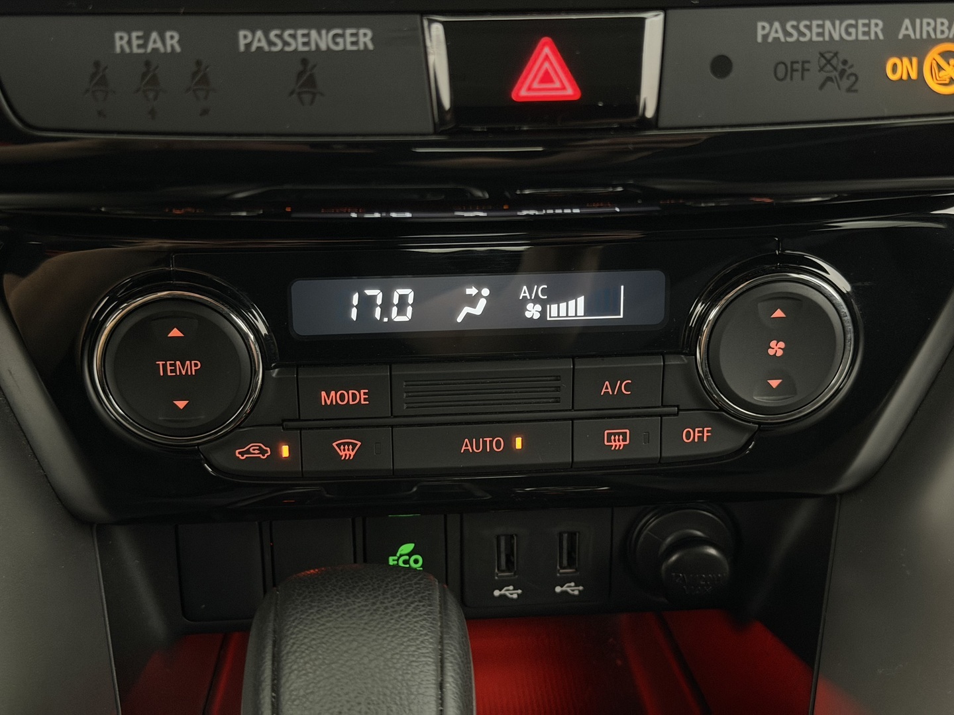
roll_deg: -1.3
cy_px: 358
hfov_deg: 39.7
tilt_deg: -32.4
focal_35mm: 48
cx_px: 477
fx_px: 1323
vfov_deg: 30.3
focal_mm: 6.76
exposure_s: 1/20
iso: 1000
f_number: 1.78
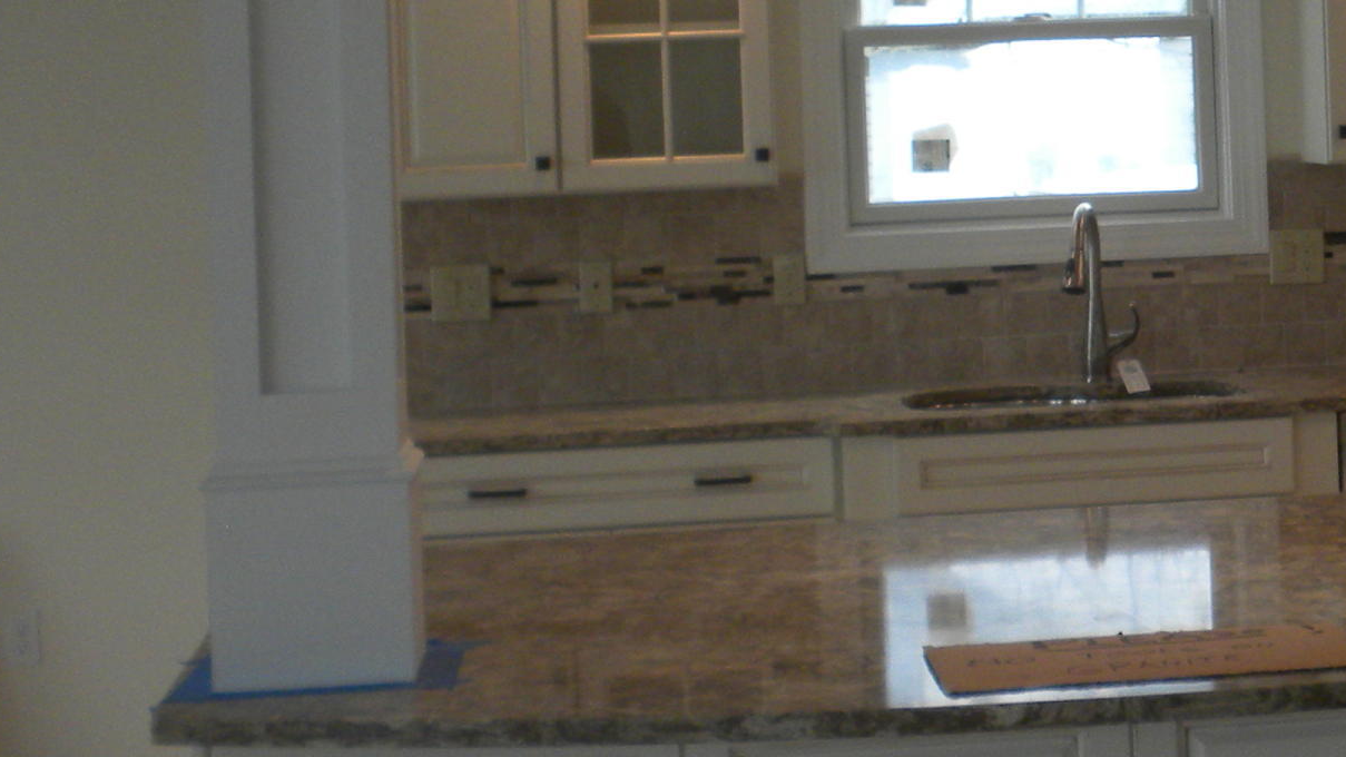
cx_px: 1227
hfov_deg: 20.9
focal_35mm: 100
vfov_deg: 12.0
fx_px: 3569
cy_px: 77
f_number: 3.5
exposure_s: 1/59.5
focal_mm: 6.6
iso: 132
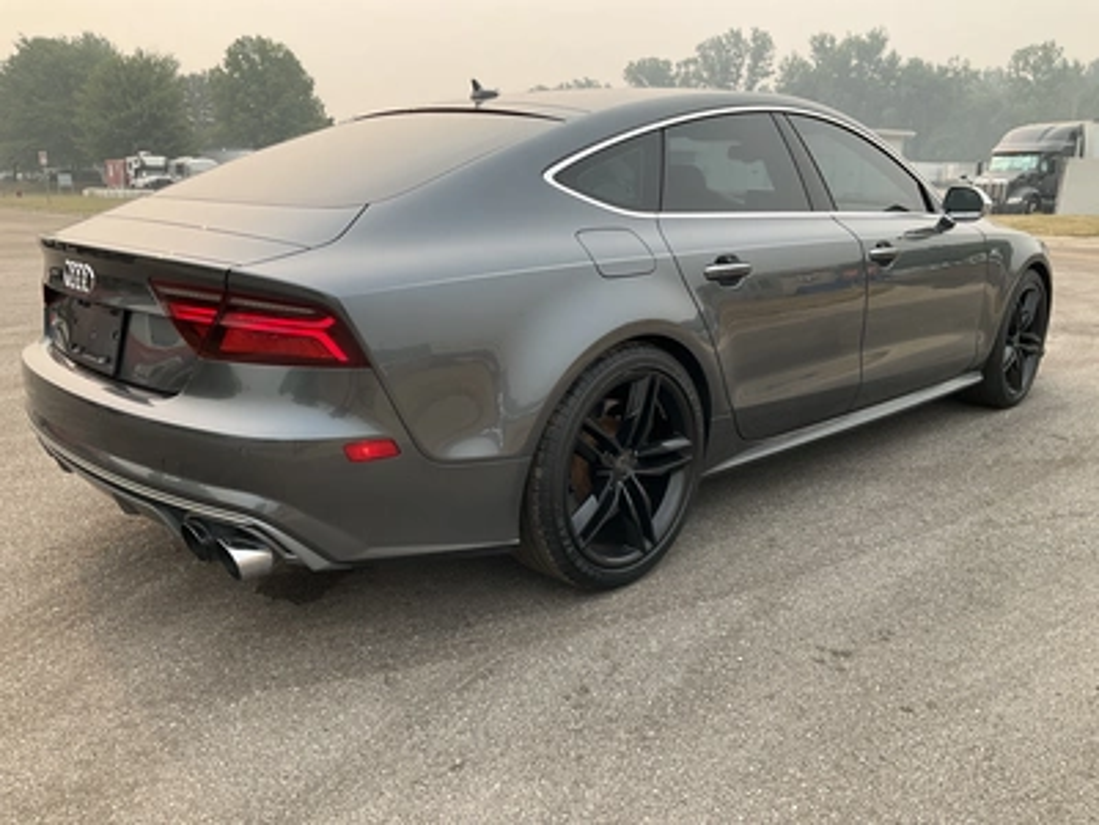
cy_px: 412
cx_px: 550
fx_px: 921
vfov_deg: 48.2
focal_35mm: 29
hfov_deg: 61.7
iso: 25
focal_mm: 3
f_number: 1.8
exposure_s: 1/627
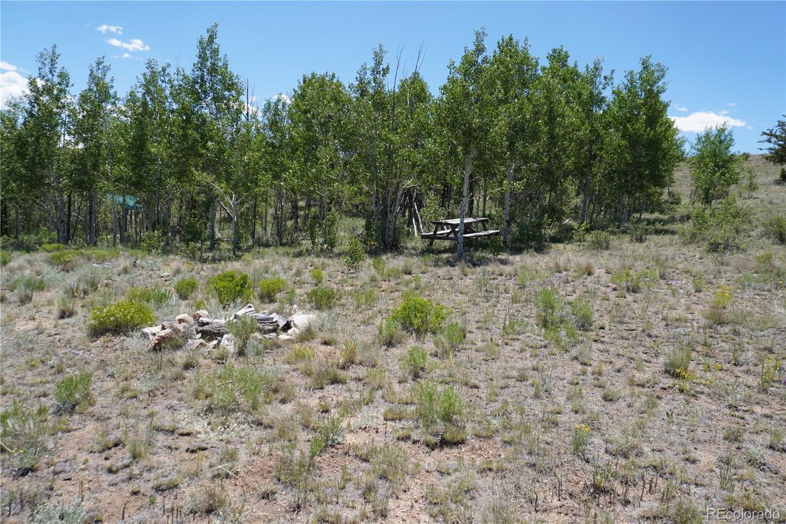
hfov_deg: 73.8
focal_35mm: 24
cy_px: 262
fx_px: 524
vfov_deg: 53.1
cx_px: 393
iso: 100
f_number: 8
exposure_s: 1/200
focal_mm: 16
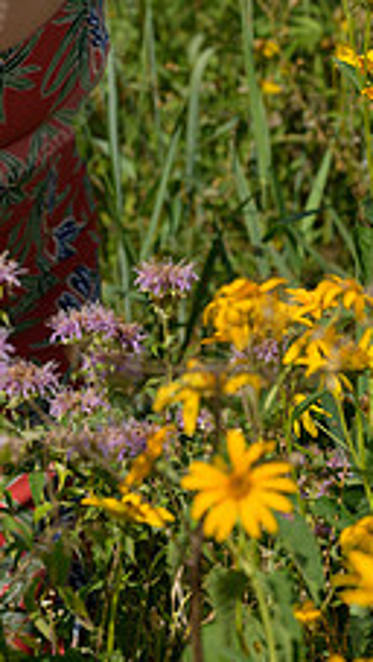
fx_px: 3089
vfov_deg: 12.1
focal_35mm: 176
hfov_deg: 6.9
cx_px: -60
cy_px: 67
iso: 100
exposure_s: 1/800
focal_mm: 85
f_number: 5.6
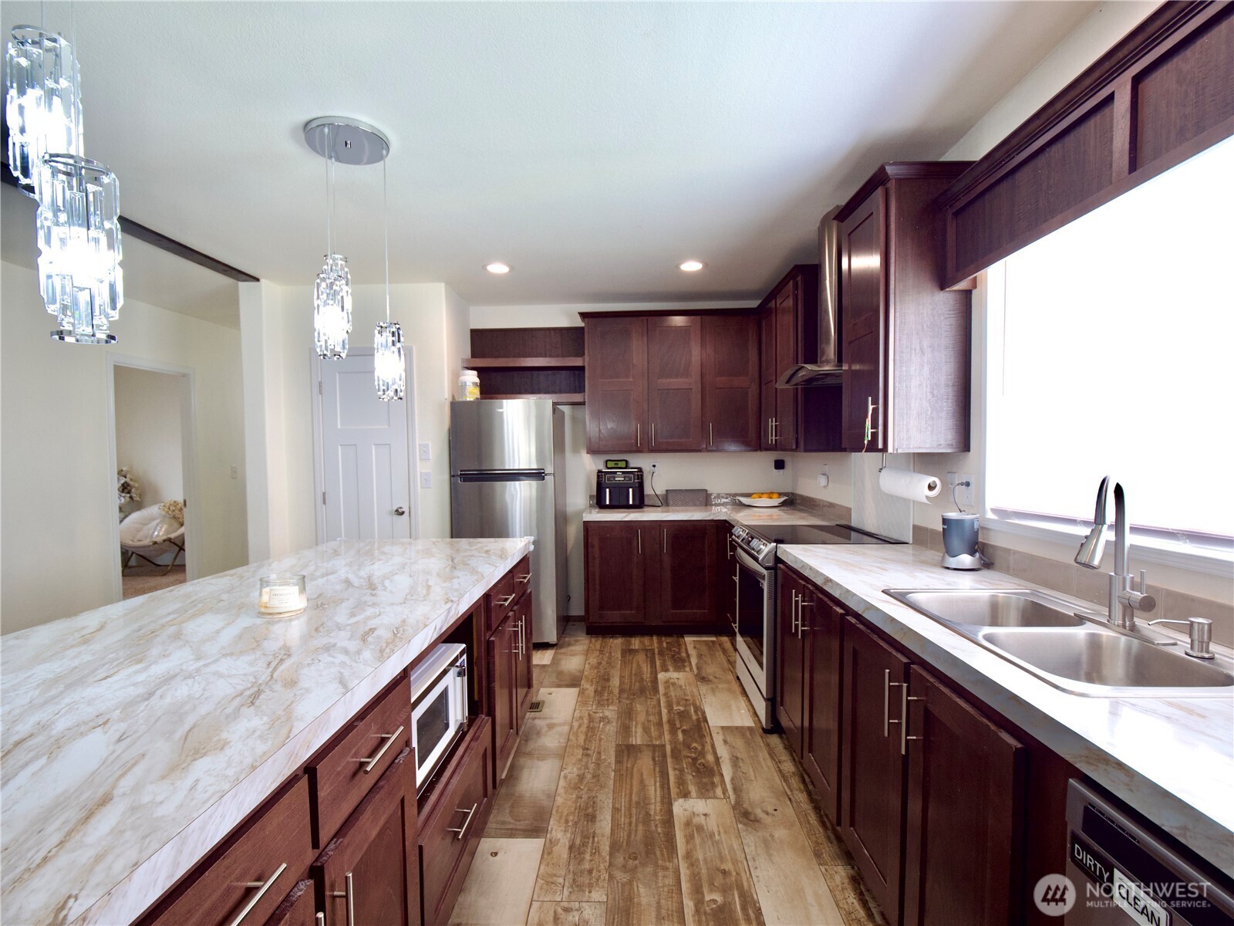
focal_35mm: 16
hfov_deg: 94.5
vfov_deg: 78.1
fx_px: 570
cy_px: 463
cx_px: 617
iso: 400
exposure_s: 1/125
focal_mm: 8
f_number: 3.2
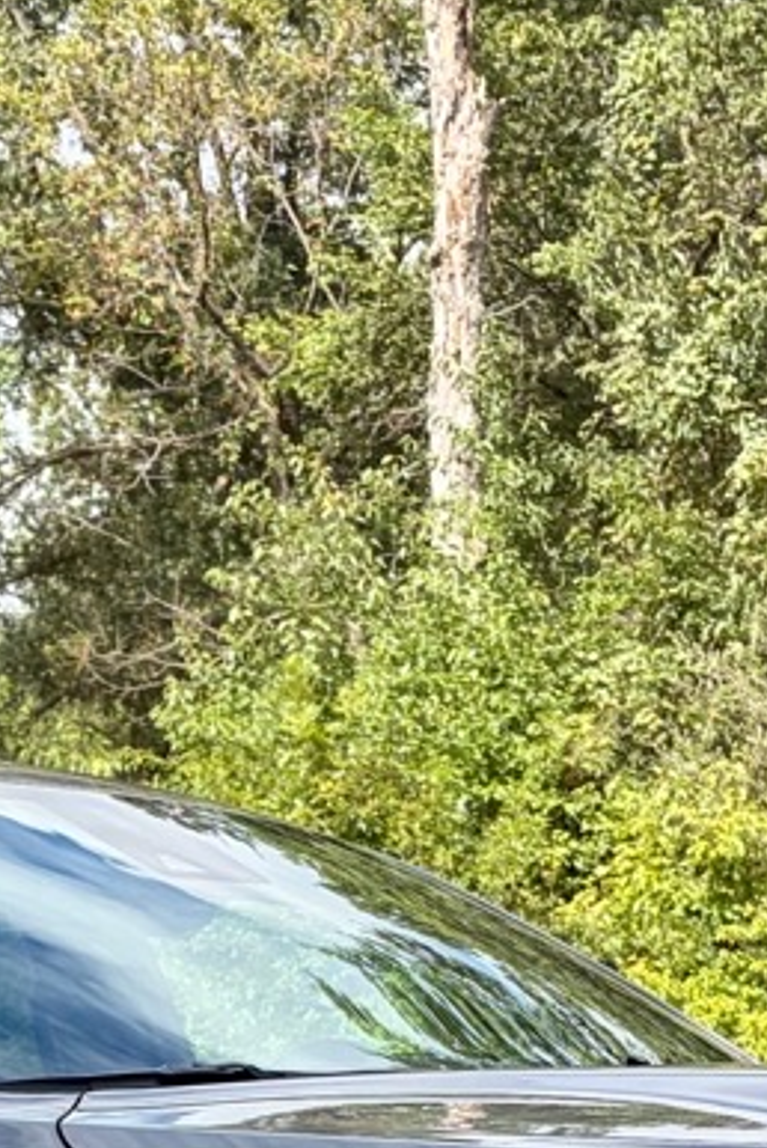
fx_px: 3573
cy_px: 1413
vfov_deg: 17.3
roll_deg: +2.0
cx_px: 279
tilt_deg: -2.2
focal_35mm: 112
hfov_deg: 12.2
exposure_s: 1/1587
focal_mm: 5.96
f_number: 1.6
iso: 64
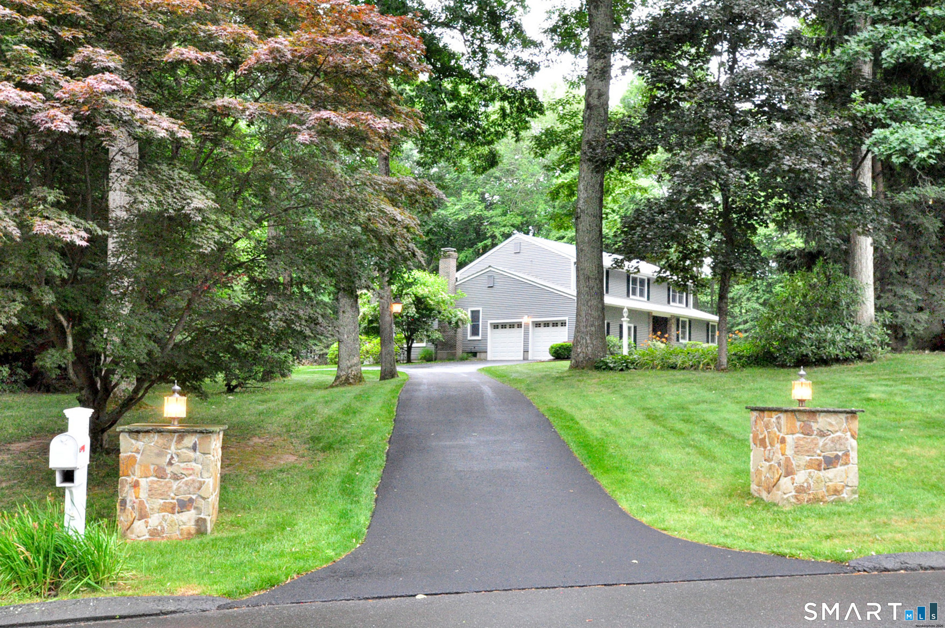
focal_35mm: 30
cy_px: 314
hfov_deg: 62.0
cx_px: 472
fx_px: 787
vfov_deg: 43.5
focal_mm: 20
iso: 3200
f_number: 8
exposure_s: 1/50
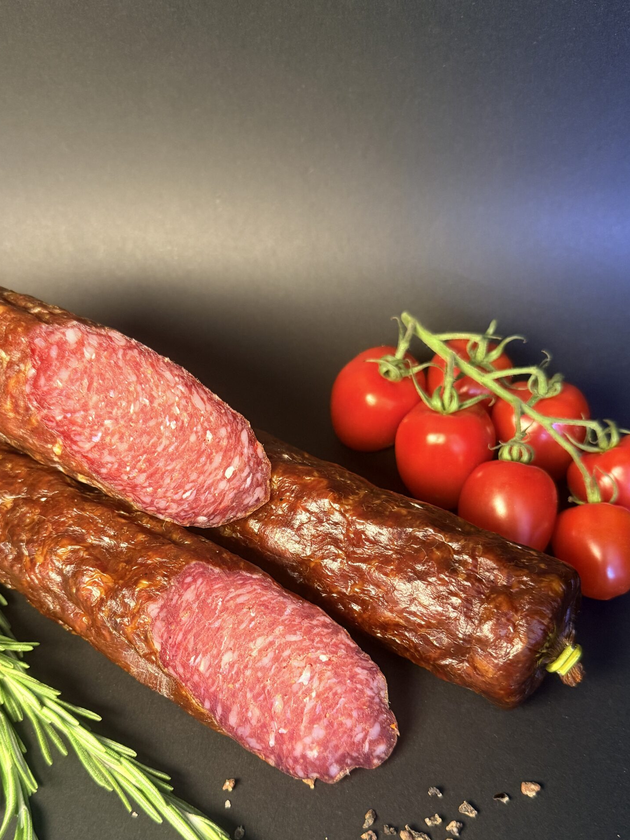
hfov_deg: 44.0
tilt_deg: -45.5
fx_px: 777
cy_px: 539
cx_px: 260
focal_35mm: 32
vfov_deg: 56.0
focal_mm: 6.76
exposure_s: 1/60
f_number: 1.78
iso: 250
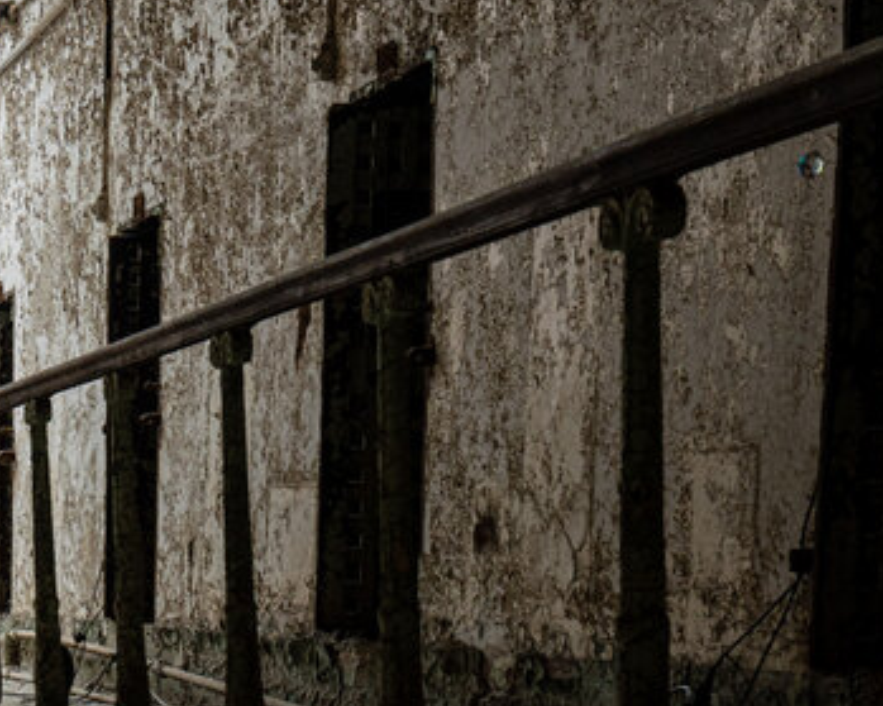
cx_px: -405
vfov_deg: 13.8
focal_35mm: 105
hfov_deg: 16.8
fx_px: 2743
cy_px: 1027
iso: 400
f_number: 6.3
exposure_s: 1/80
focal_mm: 26
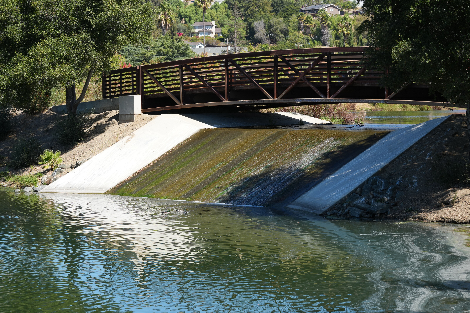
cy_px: 156
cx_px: 235
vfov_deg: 13.7
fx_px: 1305
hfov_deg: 20.4
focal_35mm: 100
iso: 400
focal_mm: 100
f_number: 4.5
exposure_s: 1/1600
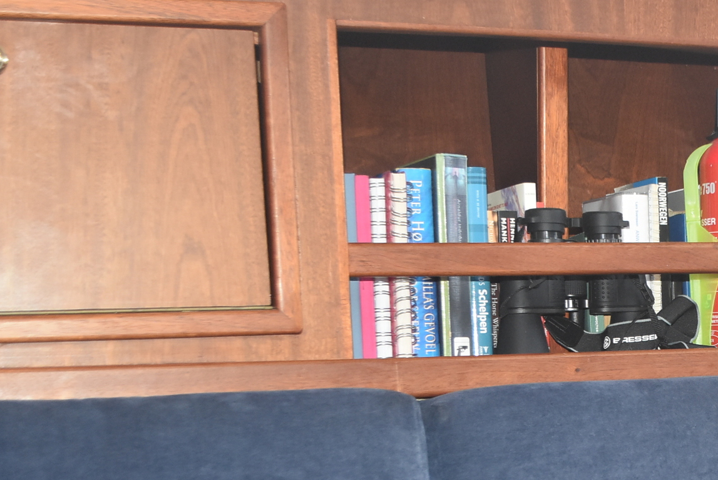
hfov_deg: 22.9
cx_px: 724
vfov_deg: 15.8
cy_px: 483
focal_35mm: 85
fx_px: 1697
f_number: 4.2
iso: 1100
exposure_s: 1/60
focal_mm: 26
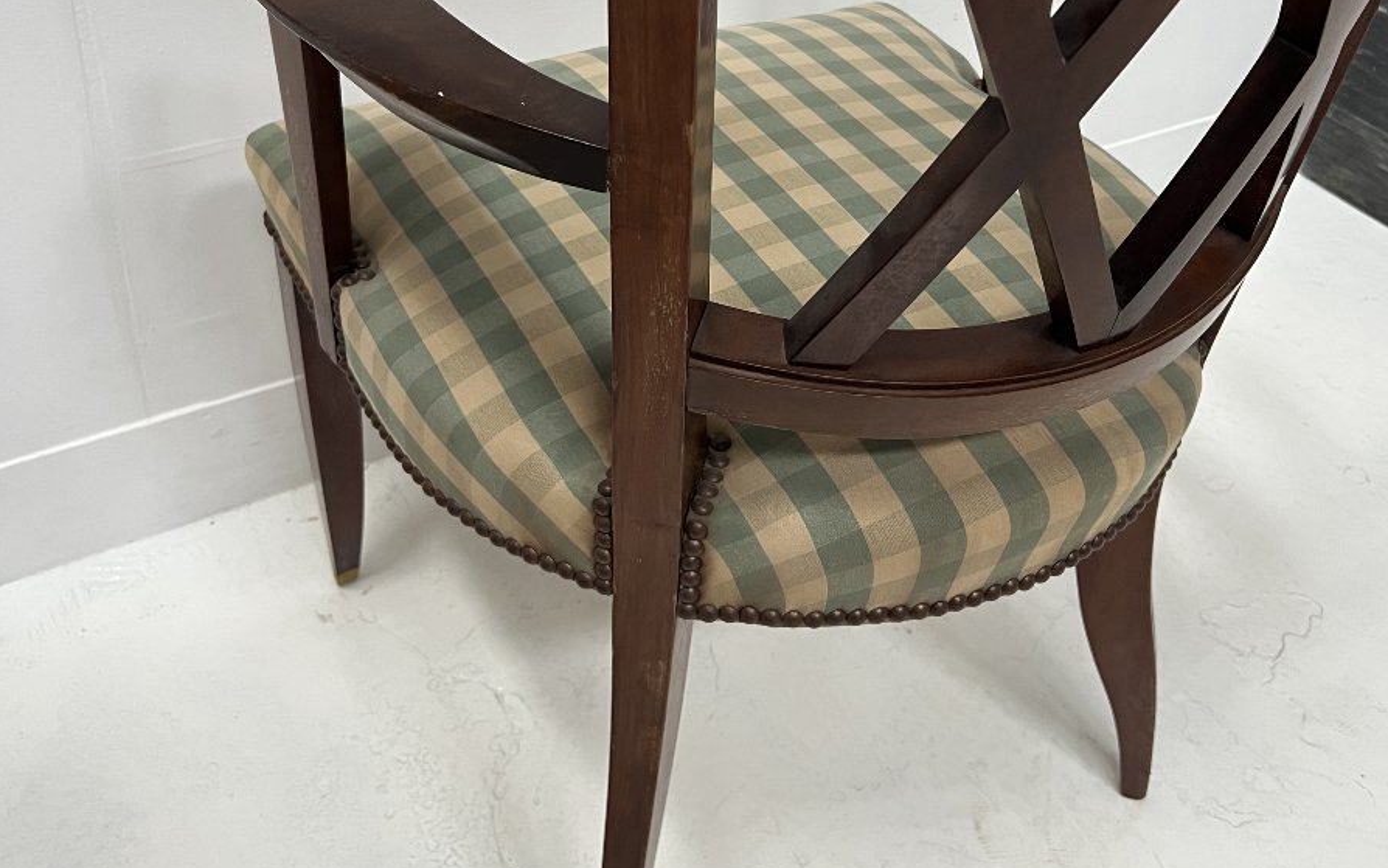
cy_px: 180
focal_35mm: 37
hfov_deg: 52.7
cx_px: 696
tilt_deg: -31.9
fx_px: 1400
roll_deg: -2.1
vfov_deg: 33.5
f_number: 1.5
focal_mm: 5.7
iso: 125
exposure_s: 1/93
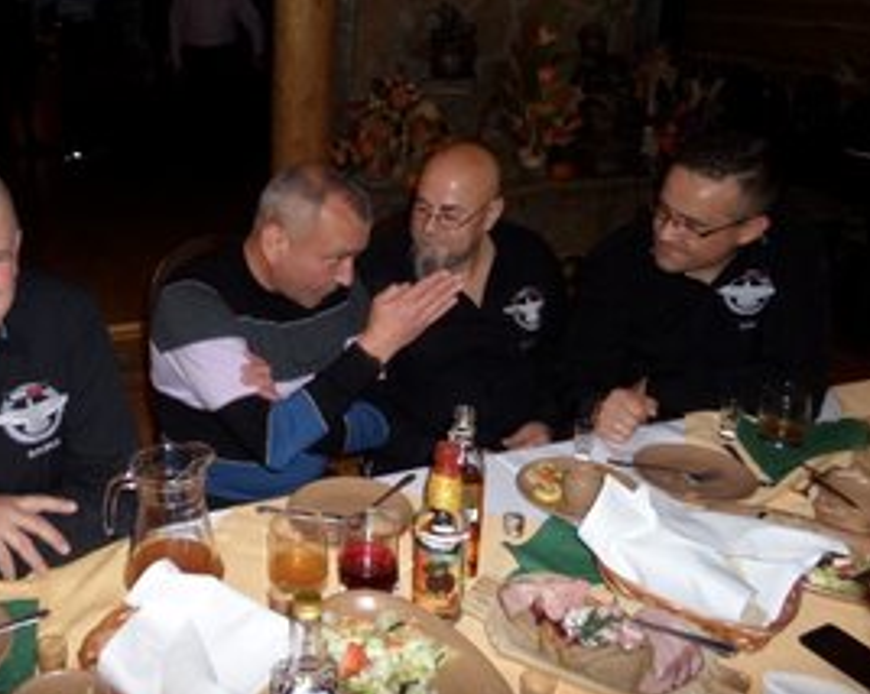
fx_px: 901
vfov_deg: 42.0
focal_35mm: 35
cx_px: 295
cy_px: 276
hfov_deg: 50.7
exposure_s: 1/20
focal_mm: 4
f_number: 3.2
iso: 160
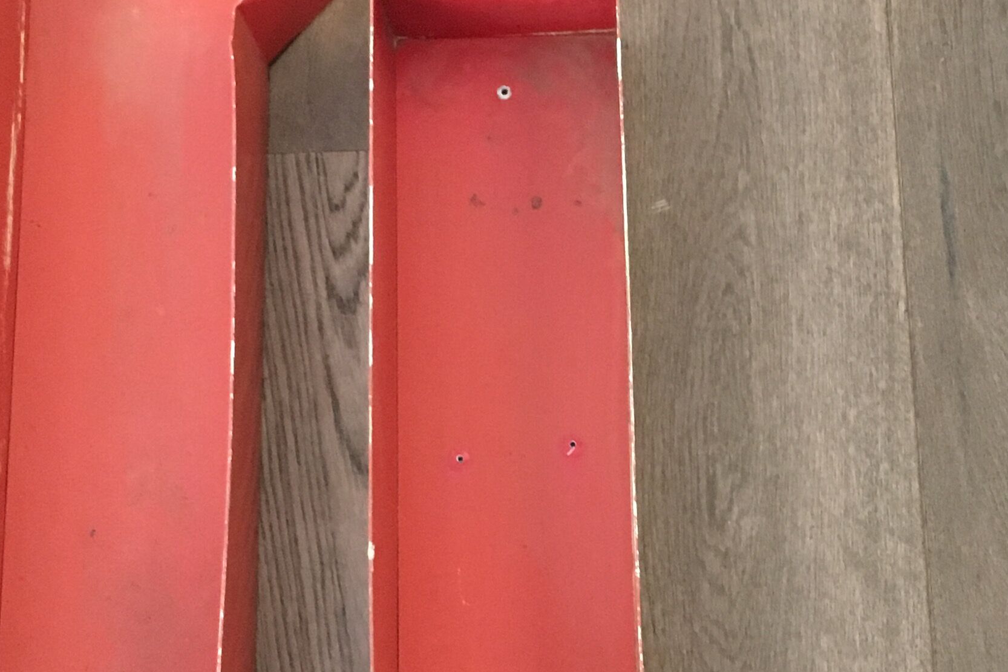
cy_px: 347
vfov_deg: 18.7
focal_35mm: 73
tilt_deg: -77.1
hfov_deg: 27.4
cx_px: 726
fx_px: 2044
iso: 200
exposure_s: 1/20
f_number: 2.2
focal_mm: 4.15
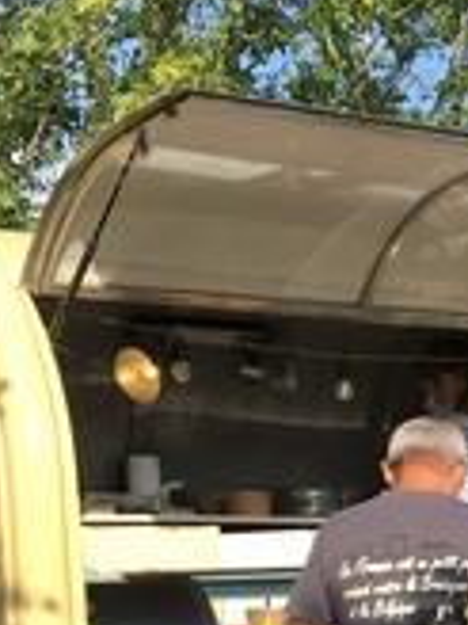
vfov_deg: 17.6
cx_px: 772
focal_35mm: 106
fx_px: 1911
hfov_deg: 13.0
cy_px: 755
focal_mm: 4.15
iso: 25
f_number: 2.2
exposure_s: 1/836
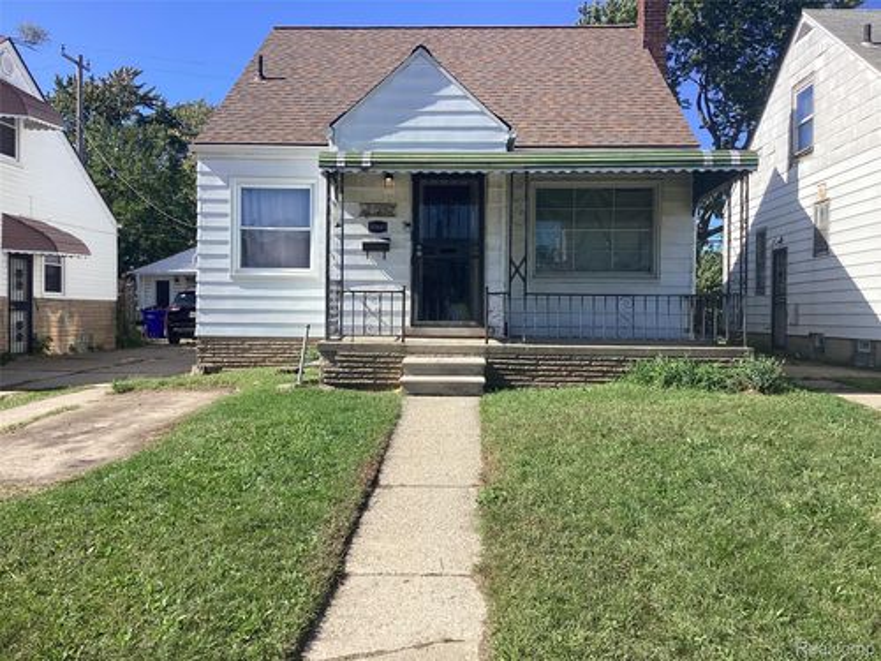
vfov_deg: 45.4
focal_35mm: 31
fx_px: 789
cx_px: 440
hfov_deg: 58.4
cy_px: 330
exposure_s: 1/916
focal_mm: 3.3
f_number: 2.4
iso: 25
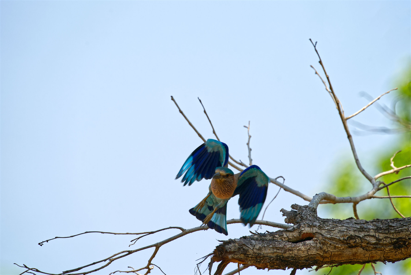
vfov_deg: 2.3
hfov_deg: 3.4
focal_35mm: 600
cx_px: 206
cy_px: 138
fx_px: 6853
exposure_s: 1/1000
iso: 800
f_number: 9
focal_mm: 600
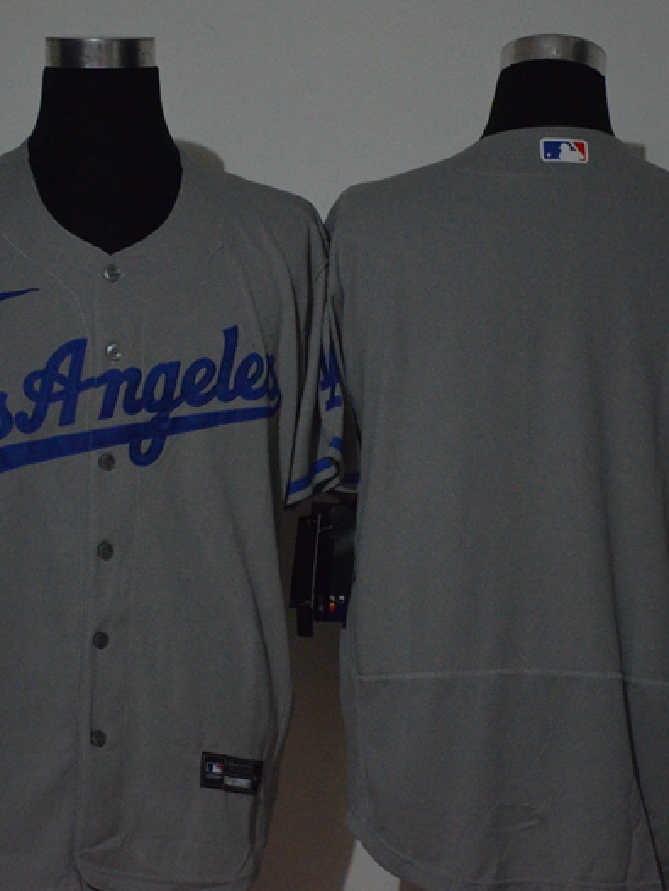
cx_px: 291
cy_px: 444
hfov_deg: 14.1
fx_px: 2703
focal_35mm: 105
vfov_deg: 18.7
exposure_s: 1/40
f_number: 4.5
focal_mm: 48
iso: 4000
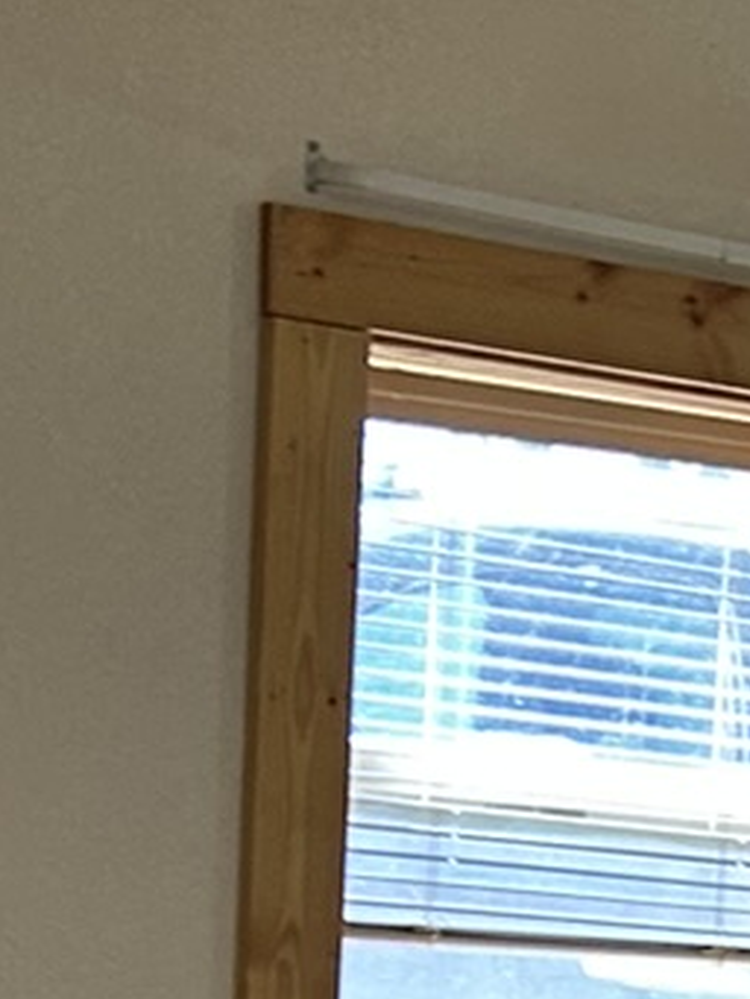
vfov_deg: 11.9
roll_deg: -5.8
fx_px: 4504
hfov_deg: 8.5
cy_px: 1635
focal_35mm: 156
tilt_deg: -9.8
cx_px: 1983
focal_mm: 5.7
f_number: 1.5
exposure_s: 1/120
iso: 125
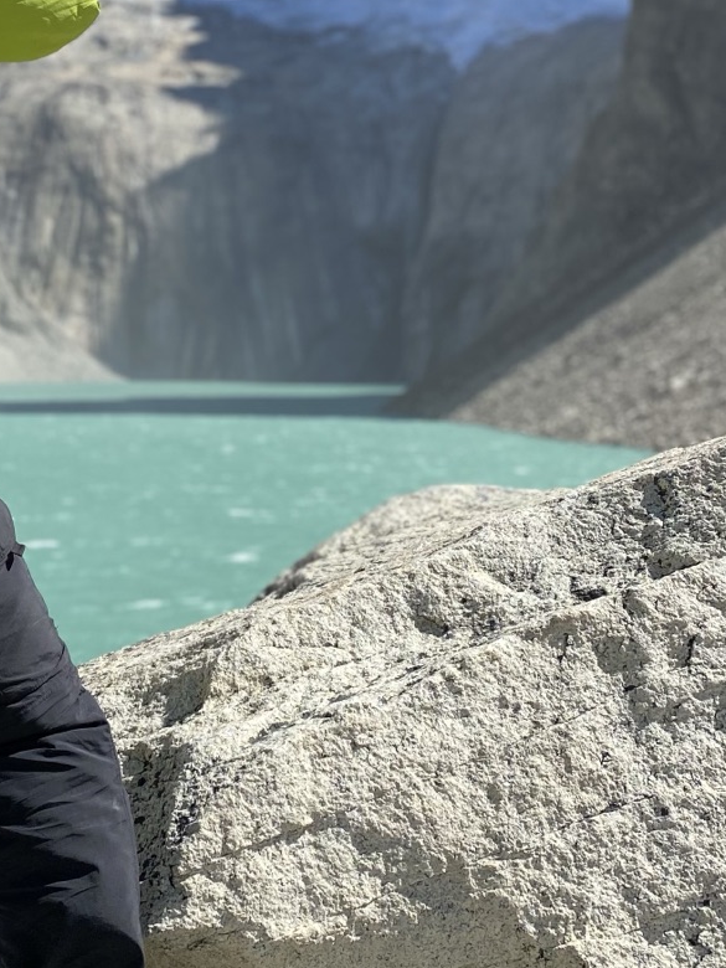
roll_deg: -0.6
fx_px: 1678
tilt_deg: +7.5
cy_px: 191
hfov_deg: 23.8
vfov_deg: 31.3
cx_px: 84
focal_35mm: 60
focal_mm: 4.25
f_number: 1.8
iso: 32
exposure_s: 1/3300
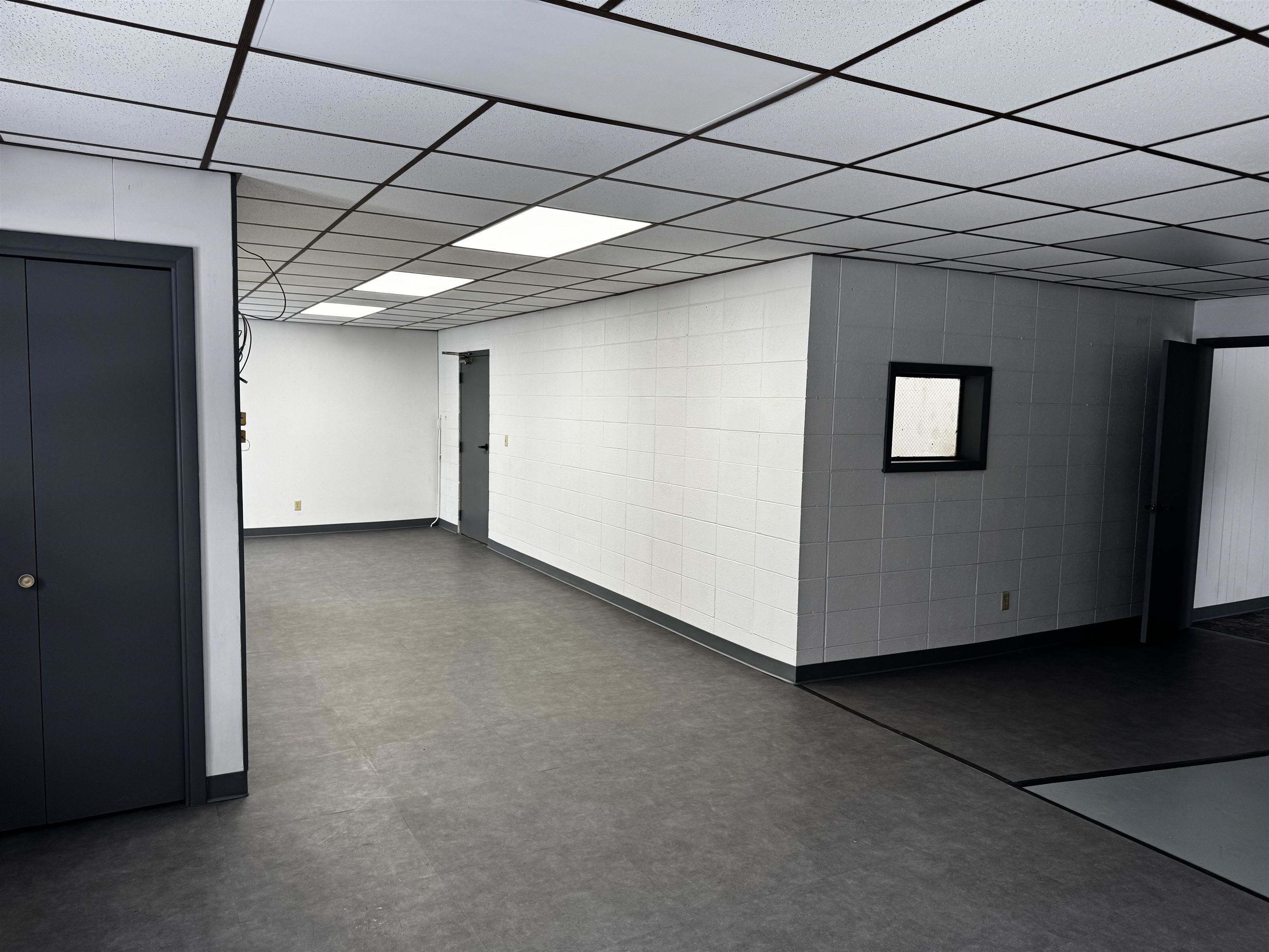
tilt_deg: -4.9
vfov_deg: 56.8
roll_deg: -1.6
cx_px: 634
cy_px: 476
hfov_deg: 71.6
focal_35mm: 24
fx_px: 880
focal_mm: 6.76
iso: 100
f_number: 1.78
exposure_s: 1/120
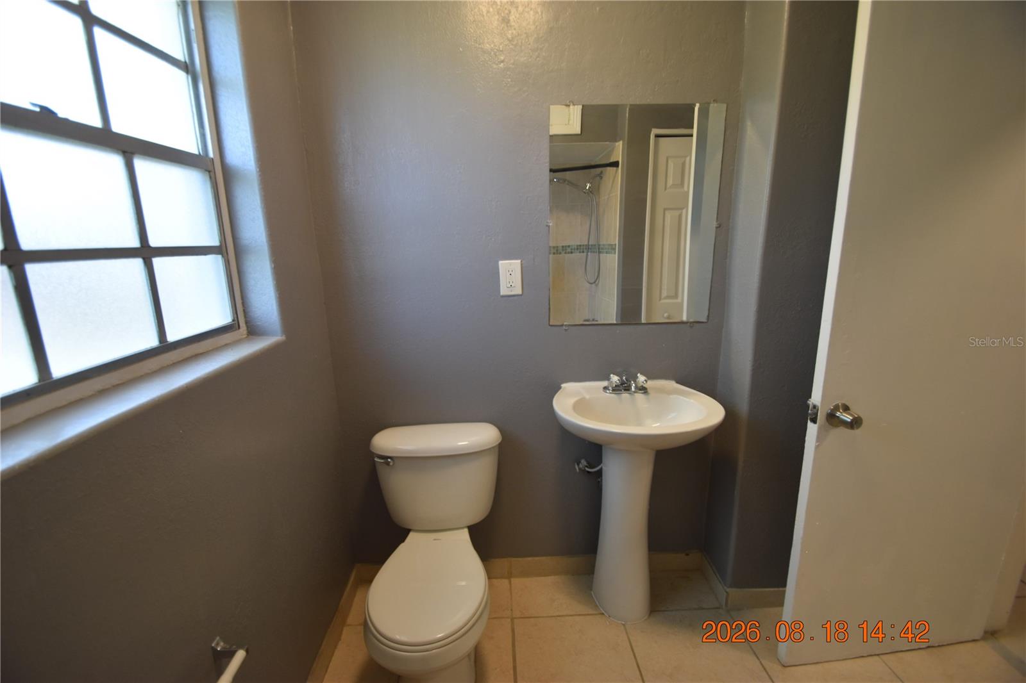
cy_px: 342
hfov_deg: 100.4
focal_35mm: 15
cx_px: 513
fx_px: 427
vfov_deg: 77.3
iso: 400
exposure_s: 1/60
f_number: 4
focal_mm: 10
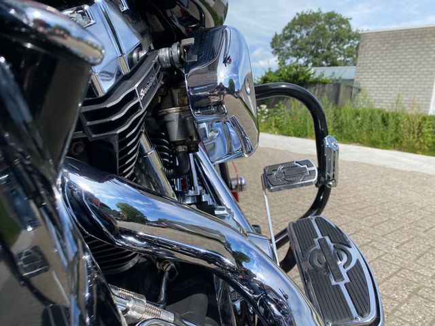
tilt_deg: -10.7
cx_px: 218
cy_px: 163
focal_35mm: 26
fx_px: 327
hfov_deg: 67.3
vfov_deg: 53.1
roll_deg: -4.4
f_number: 1.8
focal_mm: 4.25
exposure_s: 1/2141
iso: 32
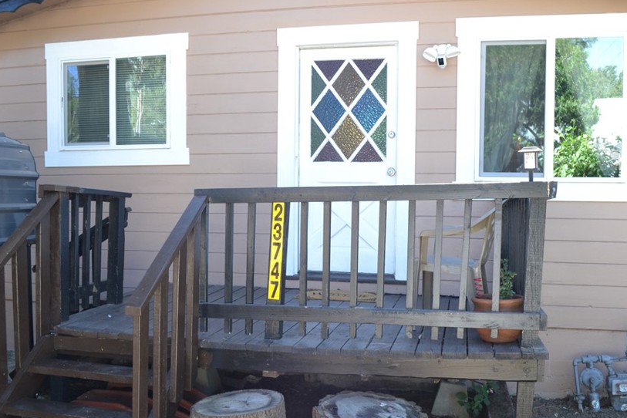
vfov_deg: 38.8
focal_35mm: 34
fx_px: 592
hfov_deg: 55.7
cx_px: 343
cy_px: 232
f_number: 5.6
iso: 400
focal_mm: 18
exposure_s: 1/125
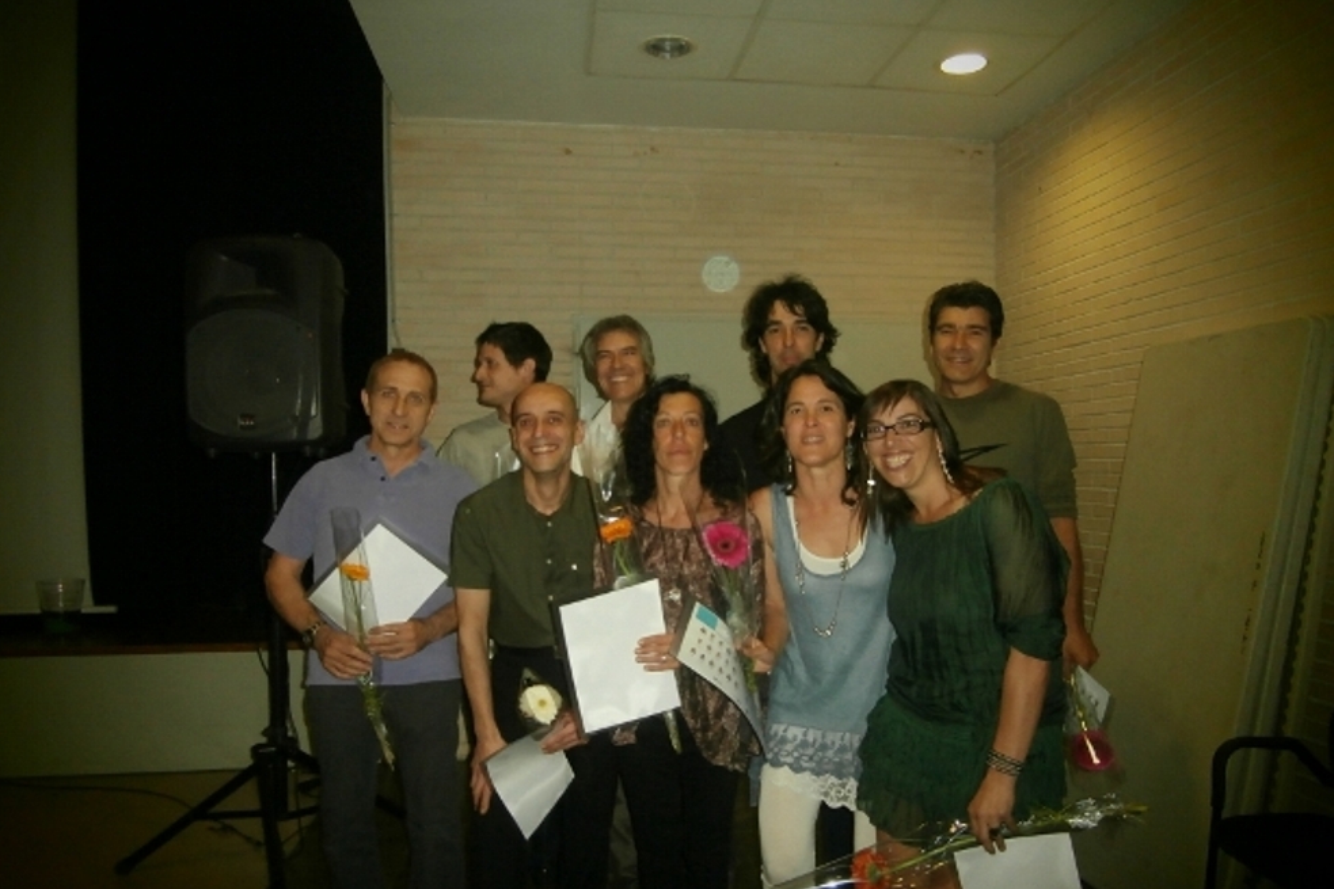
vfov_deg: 49.5
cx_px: 685
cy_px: 483
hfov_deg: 69.4
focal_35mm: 26
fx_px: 963
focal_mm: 4.2
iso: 250
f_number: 3
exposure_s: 1/30
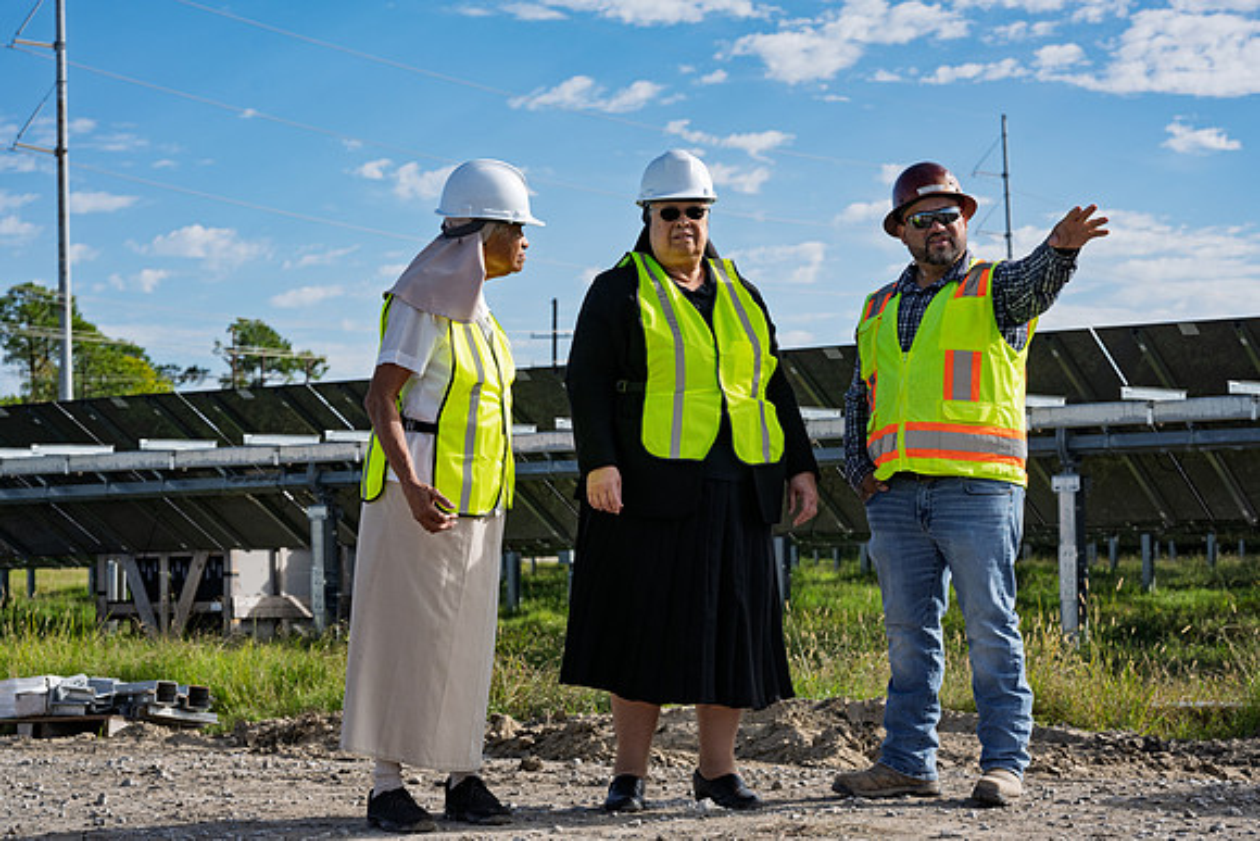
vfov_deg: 16.1
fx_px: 2976
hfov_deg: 23.9
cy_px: 420
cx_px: 630
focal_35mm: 85
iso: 200
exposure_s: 1/1000
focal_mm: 85
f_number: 8
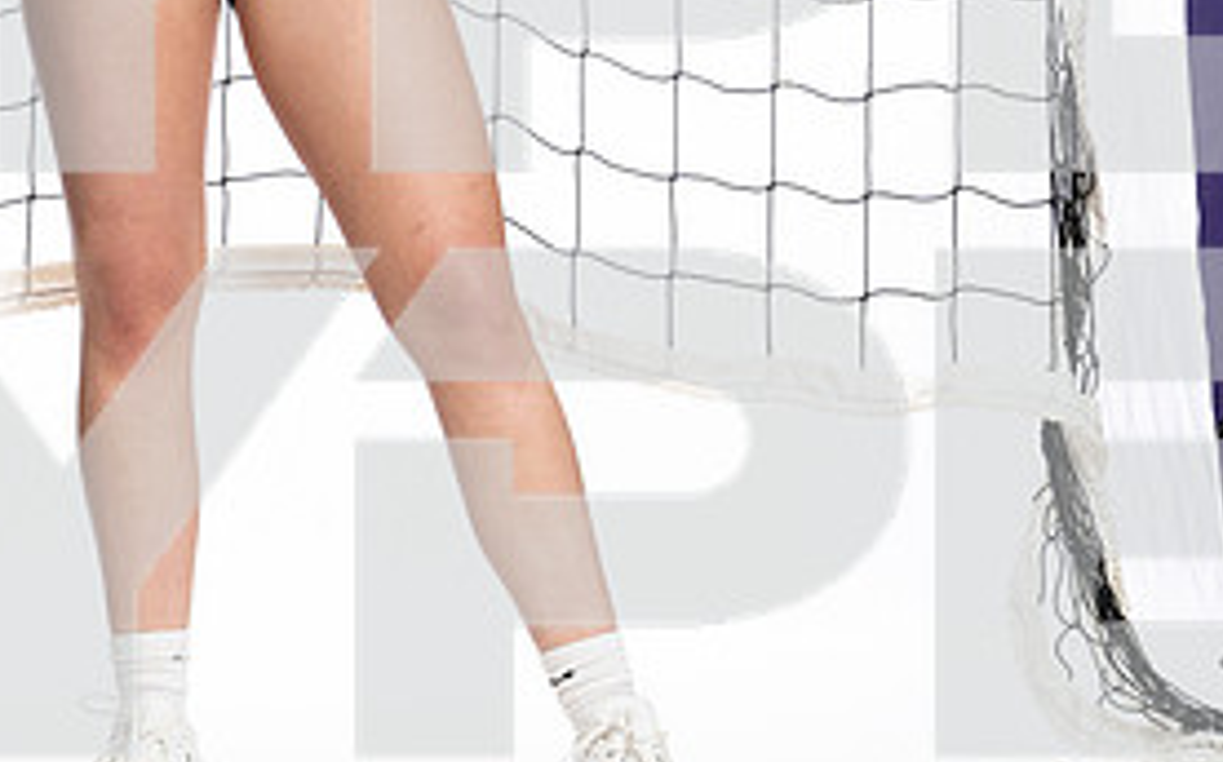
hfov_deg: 12.7
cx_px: 212
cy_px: 24
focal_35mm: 164
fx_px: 5462
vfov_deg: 7.9
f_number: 8
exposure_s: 1/250
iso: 800
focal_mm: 56
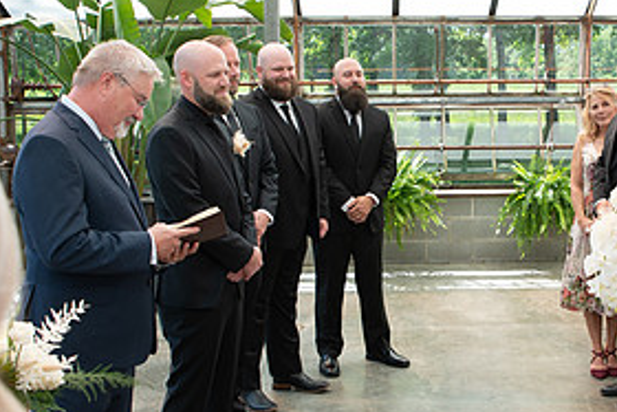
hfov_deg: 32.1
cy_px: 198
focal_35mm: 62
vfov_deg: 21.9
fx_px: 1063
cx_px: 410
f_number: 5
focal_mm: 24
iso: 160
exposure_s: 1/200
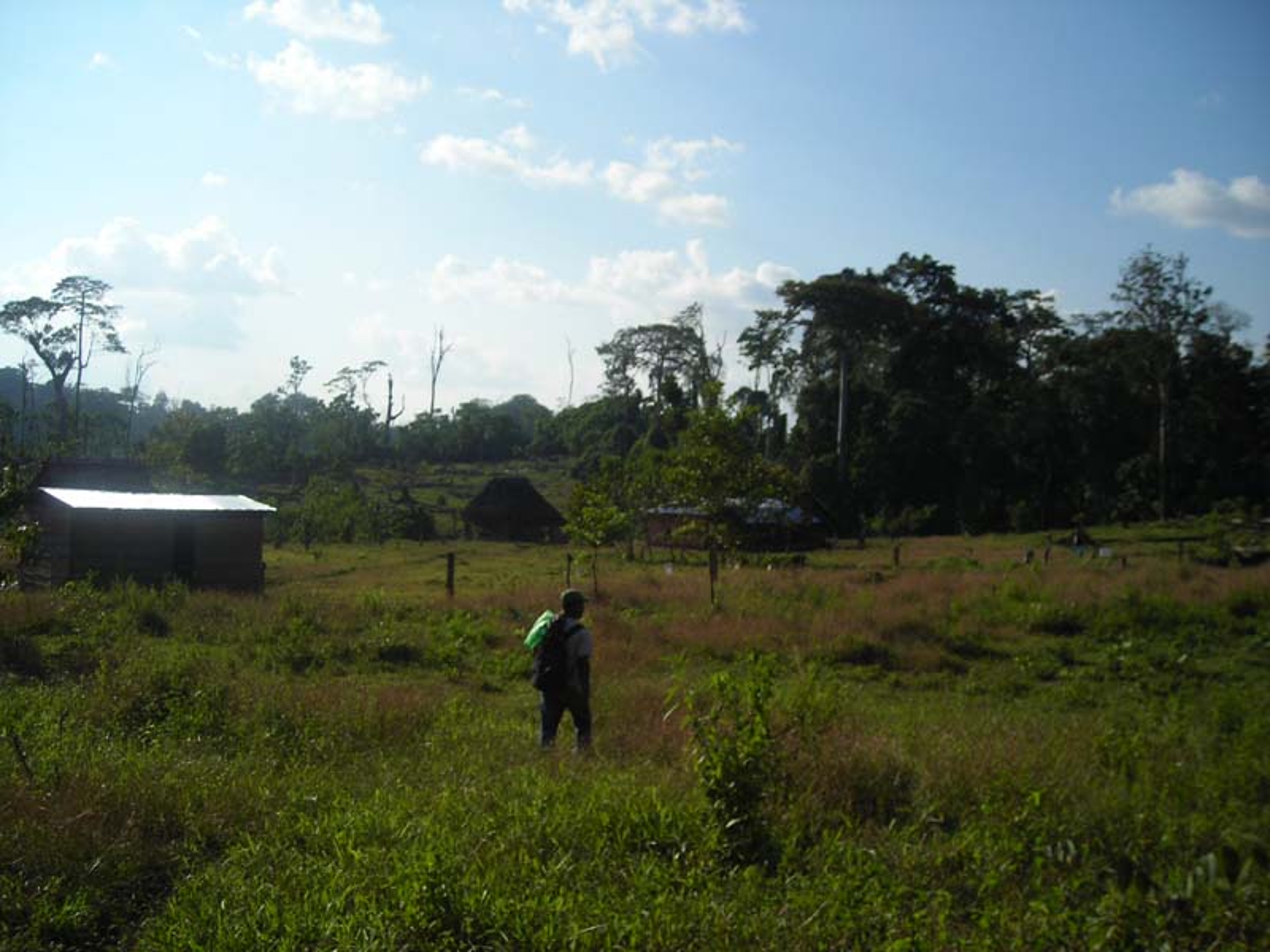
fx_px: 1394
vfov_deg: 37.7
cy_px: 476
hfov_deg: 49.0
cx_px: 635
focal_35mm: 38
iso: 50
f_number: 6.4
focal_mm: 6.3
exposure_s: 1/310
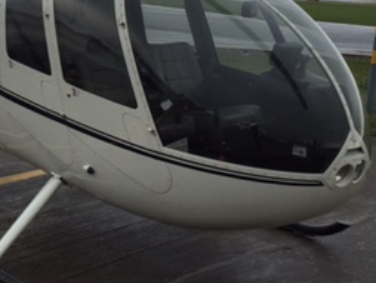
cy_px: 30
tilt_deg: -1.2
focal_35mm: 73
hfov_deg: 25.7
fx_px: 794
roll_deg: -2.1
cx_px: 33
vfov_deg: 19.8
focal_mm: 4.15
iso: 32
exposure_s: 1/321
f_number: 2.2
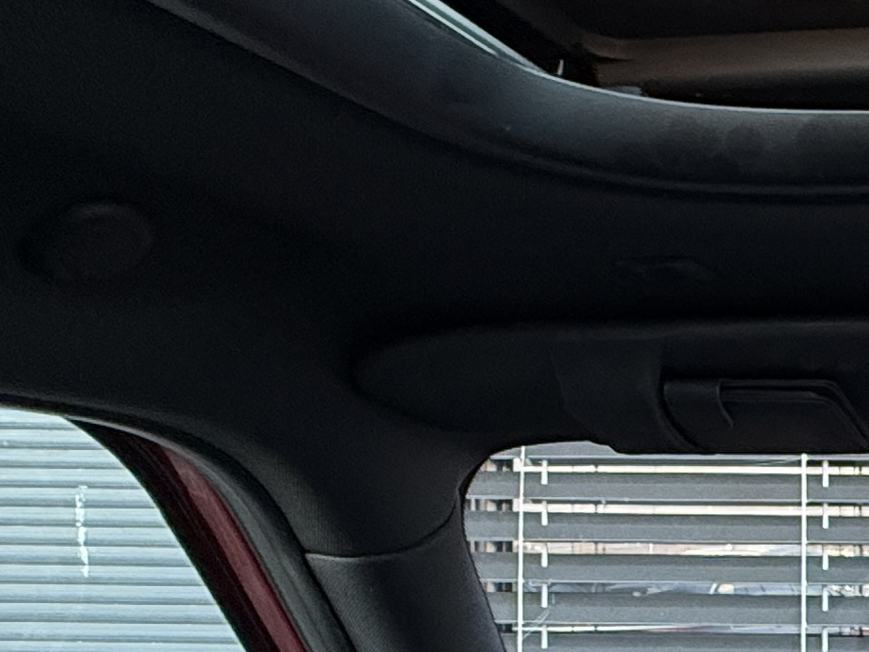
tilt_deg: -0.5
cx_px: 1357
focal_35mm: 61
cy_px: 592
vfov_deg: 23.4
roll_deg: -0.7
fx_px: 1532
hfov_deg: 23.9
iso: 320
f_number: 2.2
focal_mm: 2.22
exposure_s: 1/84
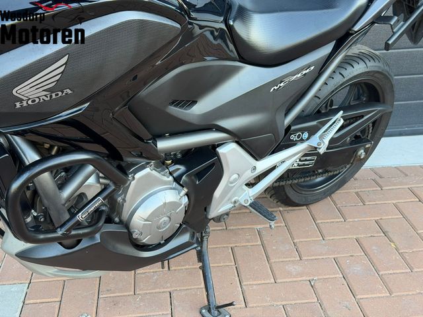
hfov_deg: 39.7
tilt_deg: -22.3
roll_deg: -0.3
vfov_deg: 30.3
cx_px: 212
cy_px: 158
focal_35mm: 48
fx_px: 587
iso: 80
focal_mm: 6.76
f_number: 1.78
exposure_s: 1/180
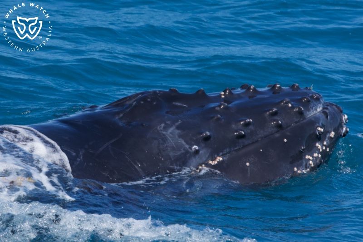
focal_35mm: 456
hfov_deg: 4.5
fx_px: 4597
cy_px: 121
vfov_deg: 3.0
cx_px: 182
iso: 1600
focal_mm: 456
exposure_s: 1/3200
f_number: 8
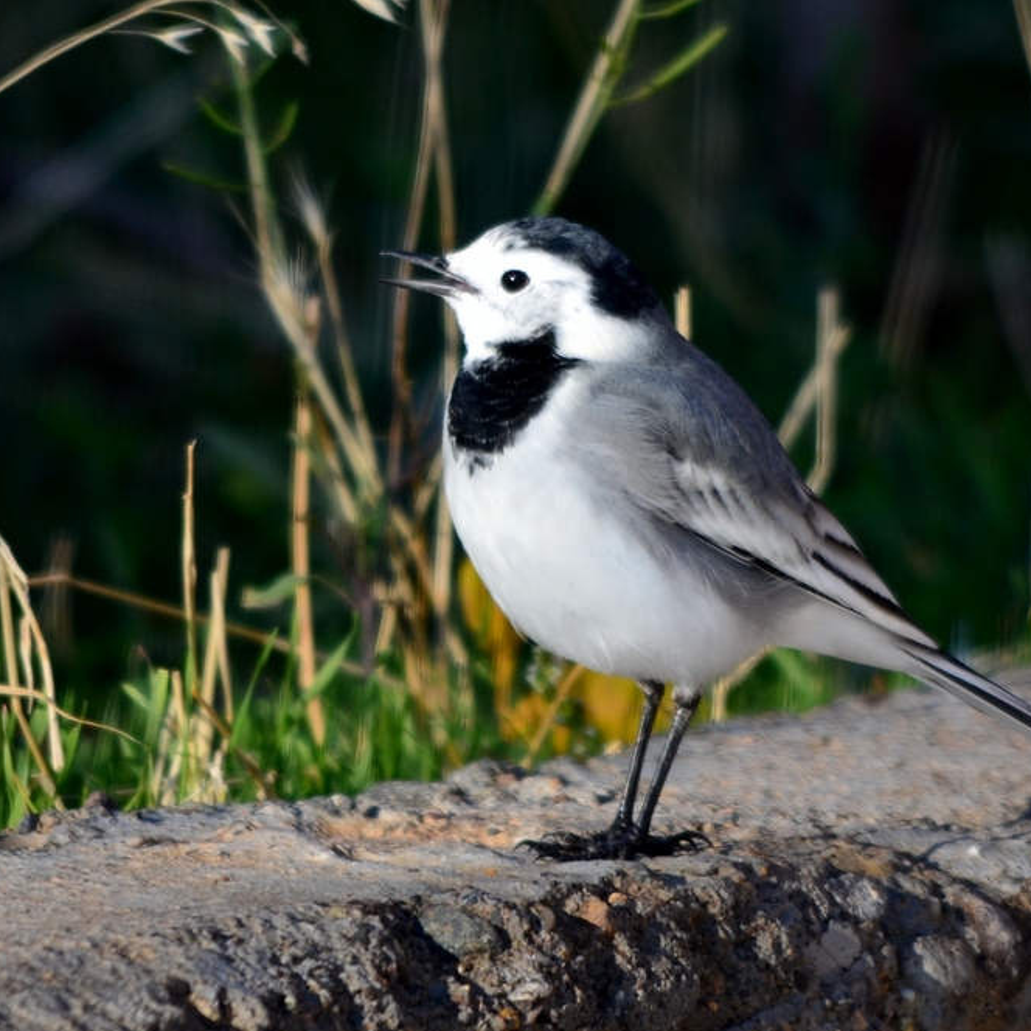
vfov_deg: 1.8
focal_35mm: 959
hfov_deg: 1.8
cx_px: 745
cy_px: 516
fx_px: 32315
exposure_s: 1/320
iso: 200
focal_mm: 500
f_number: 7.1
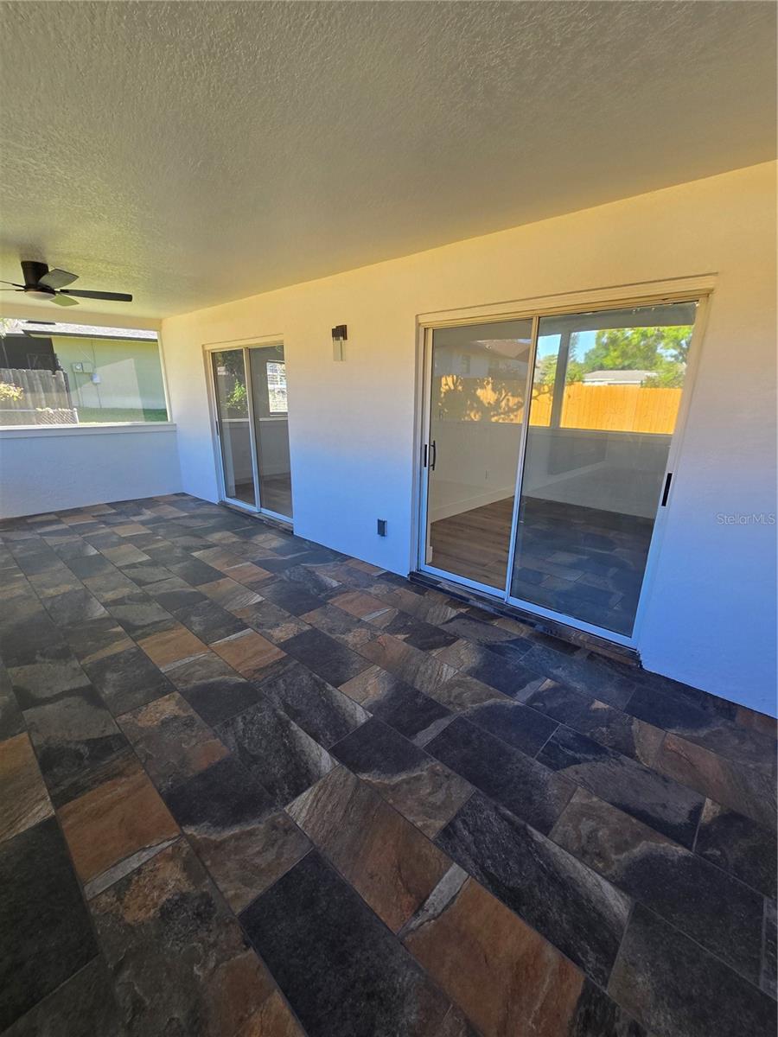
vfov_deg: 106.2
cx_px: 389
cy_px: 518
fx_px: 390
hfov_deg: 89.9
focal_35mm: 13
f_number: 2.2
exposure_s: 1/120
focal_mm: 2.2
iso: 64
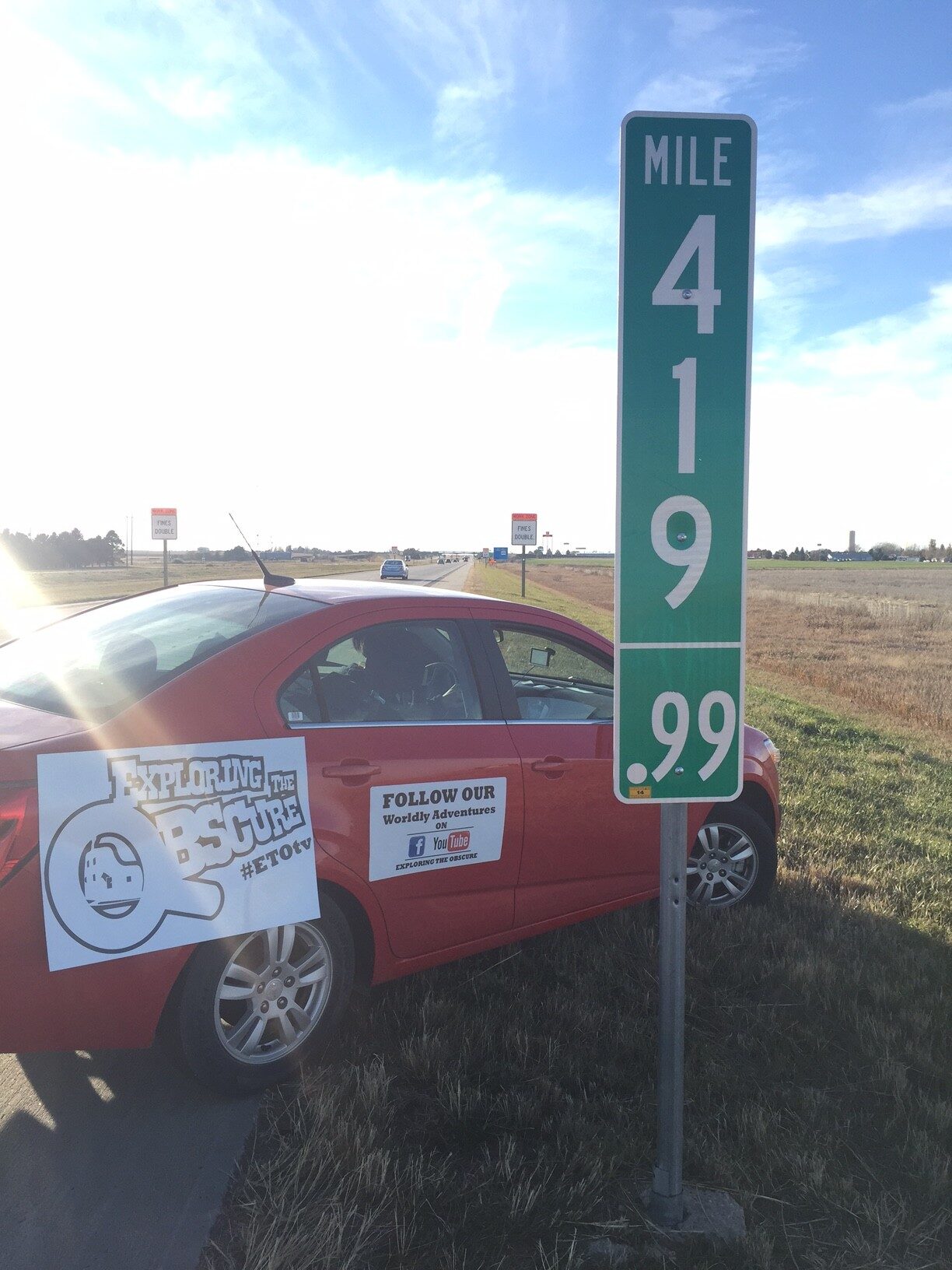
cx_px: 476
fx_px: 1063
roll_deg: -0.9
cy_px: 635
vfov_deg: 61.7
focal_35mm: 29
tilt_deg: -2.4
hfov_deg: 48.2
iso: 32
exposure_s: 1/590
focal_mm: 4.15
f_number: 2.2
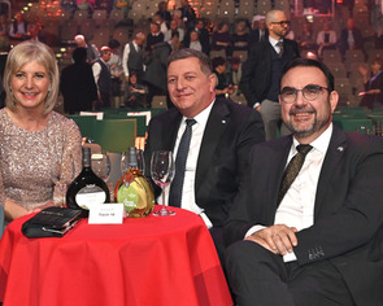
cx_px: 108
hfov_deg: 33.1
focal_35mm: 56
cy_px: 162
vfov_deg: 27.1
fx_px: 635
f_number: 4.5
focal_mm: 39
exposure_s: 1/200
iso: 1250
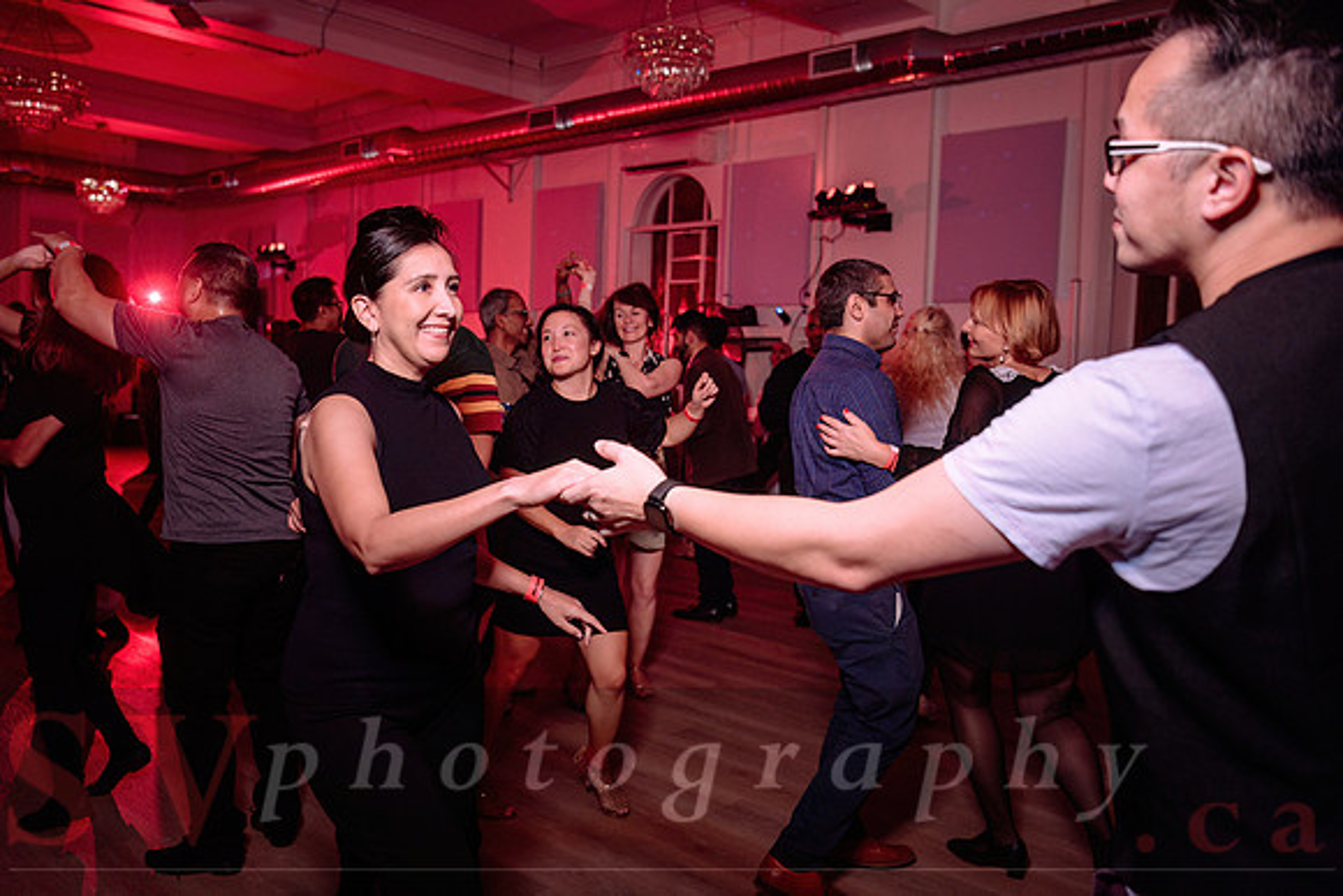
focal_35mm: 31
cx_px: 620
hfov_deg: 59.8
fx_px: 1166
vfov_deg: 42.0
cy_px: 413
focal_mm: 29
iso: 800
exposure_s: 1/100
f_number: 3.2
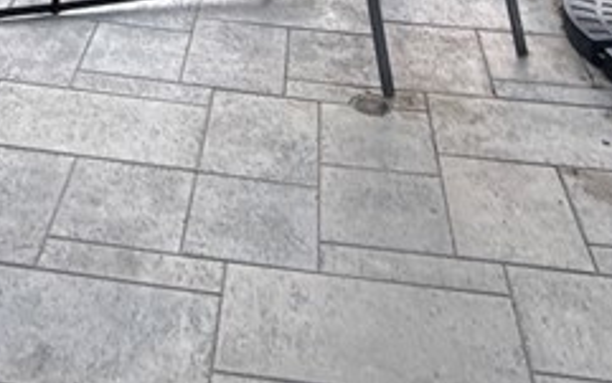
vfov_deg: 14.5
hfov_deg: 32.2
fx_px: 1052
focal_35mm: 63
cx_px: 203
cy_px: -507
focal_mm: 2.22
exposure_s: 1/122
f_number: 2.2
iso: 64
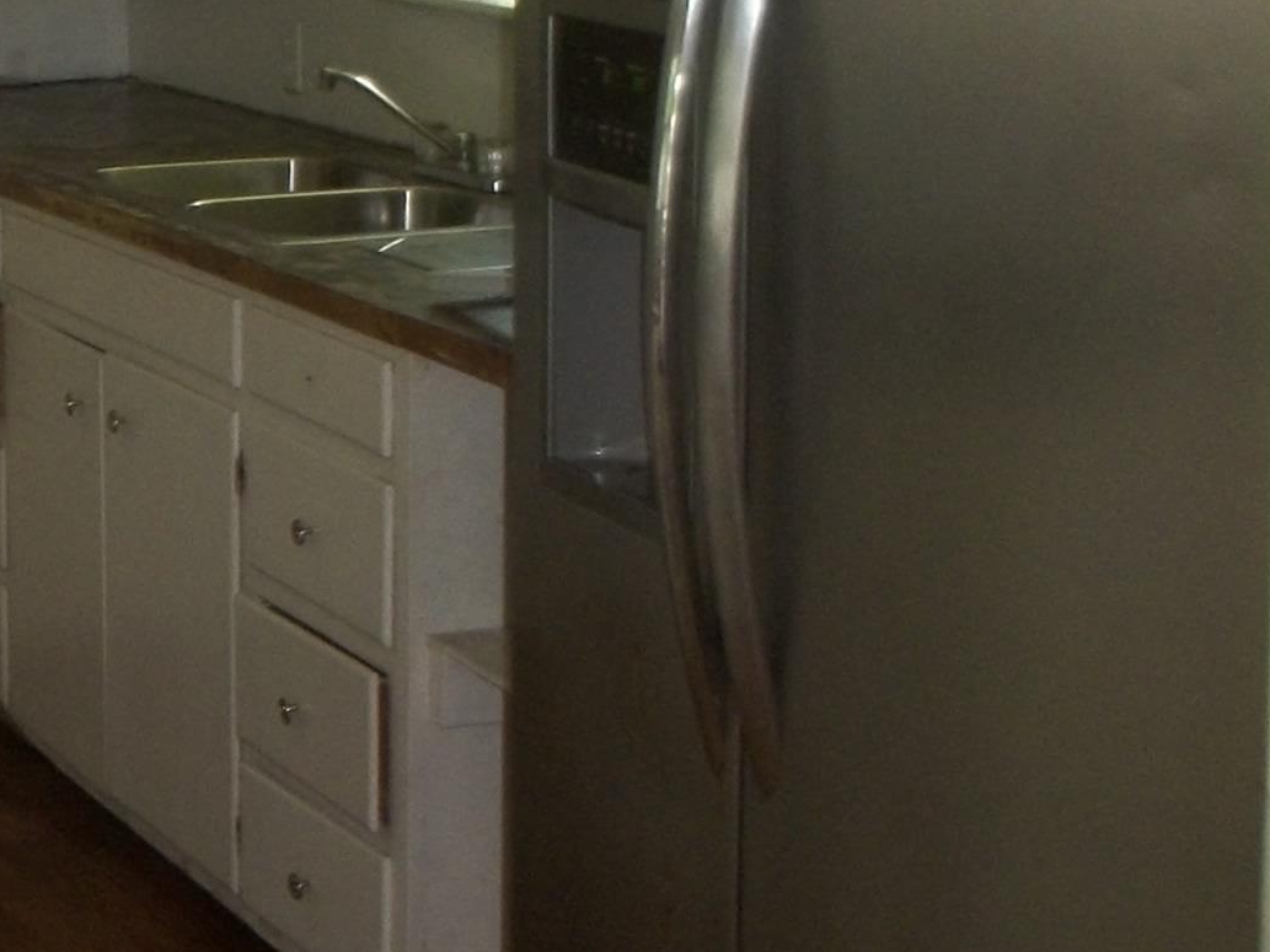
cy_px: 163
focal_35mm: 92
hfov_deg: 20.0
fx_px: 3376
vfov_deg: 15.9
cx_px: -259
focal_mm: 5.9
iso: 160
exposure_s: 1/30
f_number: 3.3
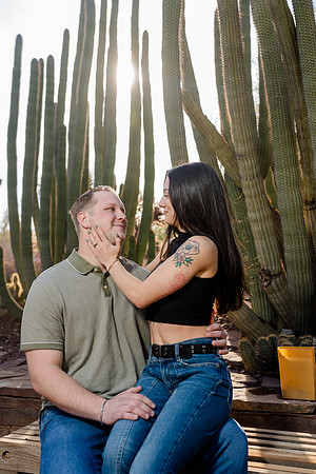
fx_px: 434
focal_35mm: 33
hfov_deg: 40.0
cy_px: 237
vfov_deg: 57.2
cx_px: 158
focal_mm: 33
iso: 50
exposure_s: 1/200
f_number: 4
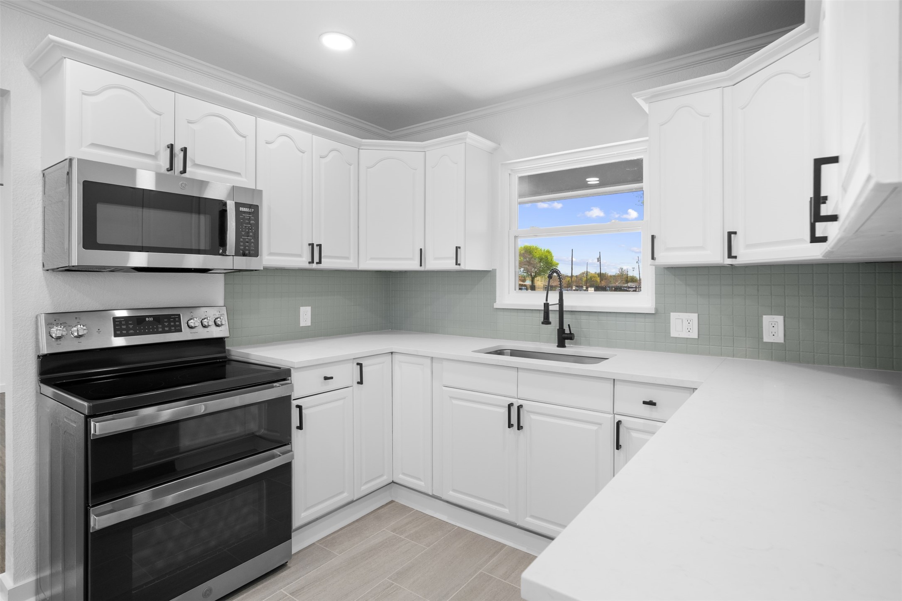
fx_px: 451
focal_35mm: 18
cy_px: 300
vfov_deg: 67.4
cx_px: 451
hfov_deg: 90.0
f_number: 8
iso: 400
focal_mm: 18
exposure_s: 1/1.67
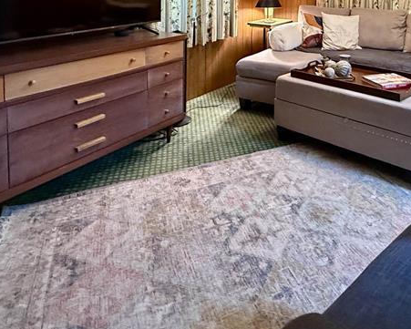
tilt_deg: -3.6
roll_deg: -0.5
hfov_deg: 54.7
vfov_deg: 41.1
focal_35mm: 31
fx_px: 377
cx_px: 303
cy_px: 0
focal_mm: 2.22
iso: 640
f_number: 2.2
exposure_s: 1/60
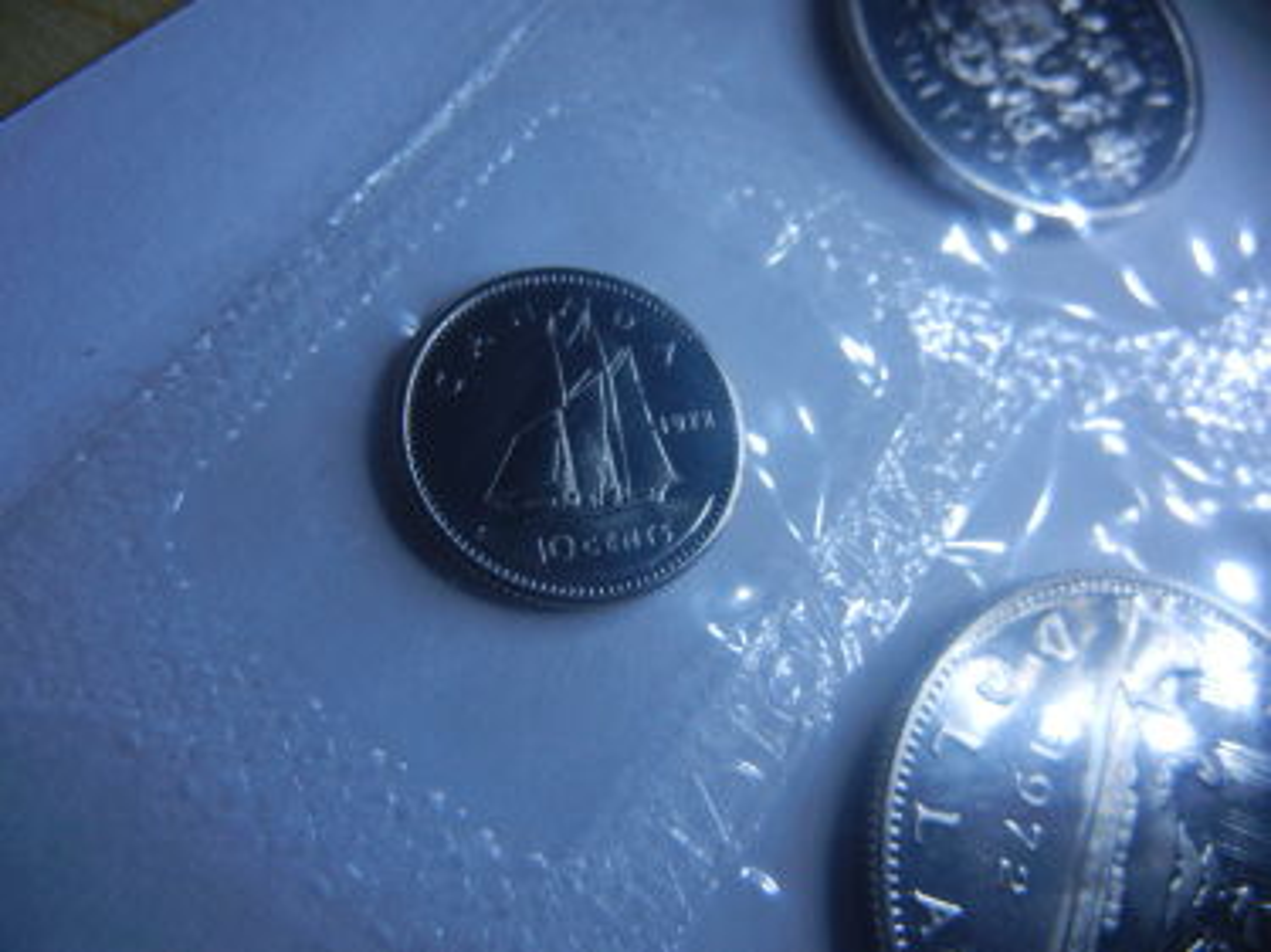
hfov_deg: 60.0
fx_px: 1101
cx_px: 636
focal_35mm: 30
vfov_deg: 46.8
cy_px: 476
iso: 160
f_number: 3.5
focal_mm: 5.4
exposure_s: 1/568
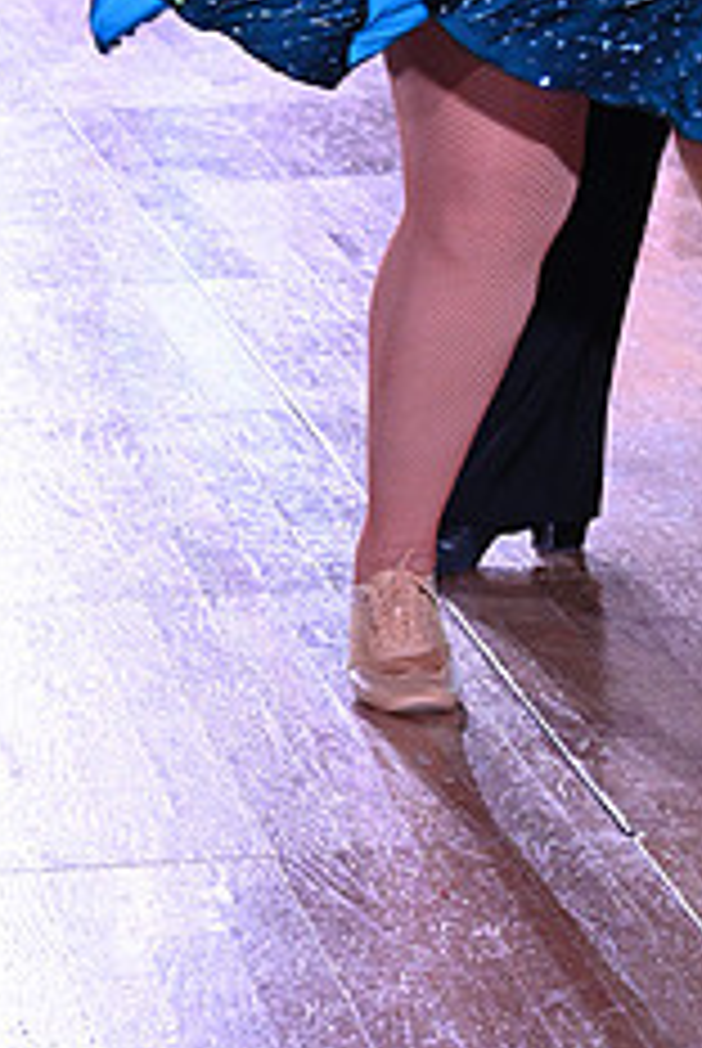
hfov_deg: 7.1
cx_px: 619
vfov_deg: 10.4
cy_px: -198
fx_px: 5657
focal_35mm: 194
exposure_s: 1/320
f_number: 7.1
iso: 5000
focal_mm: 78
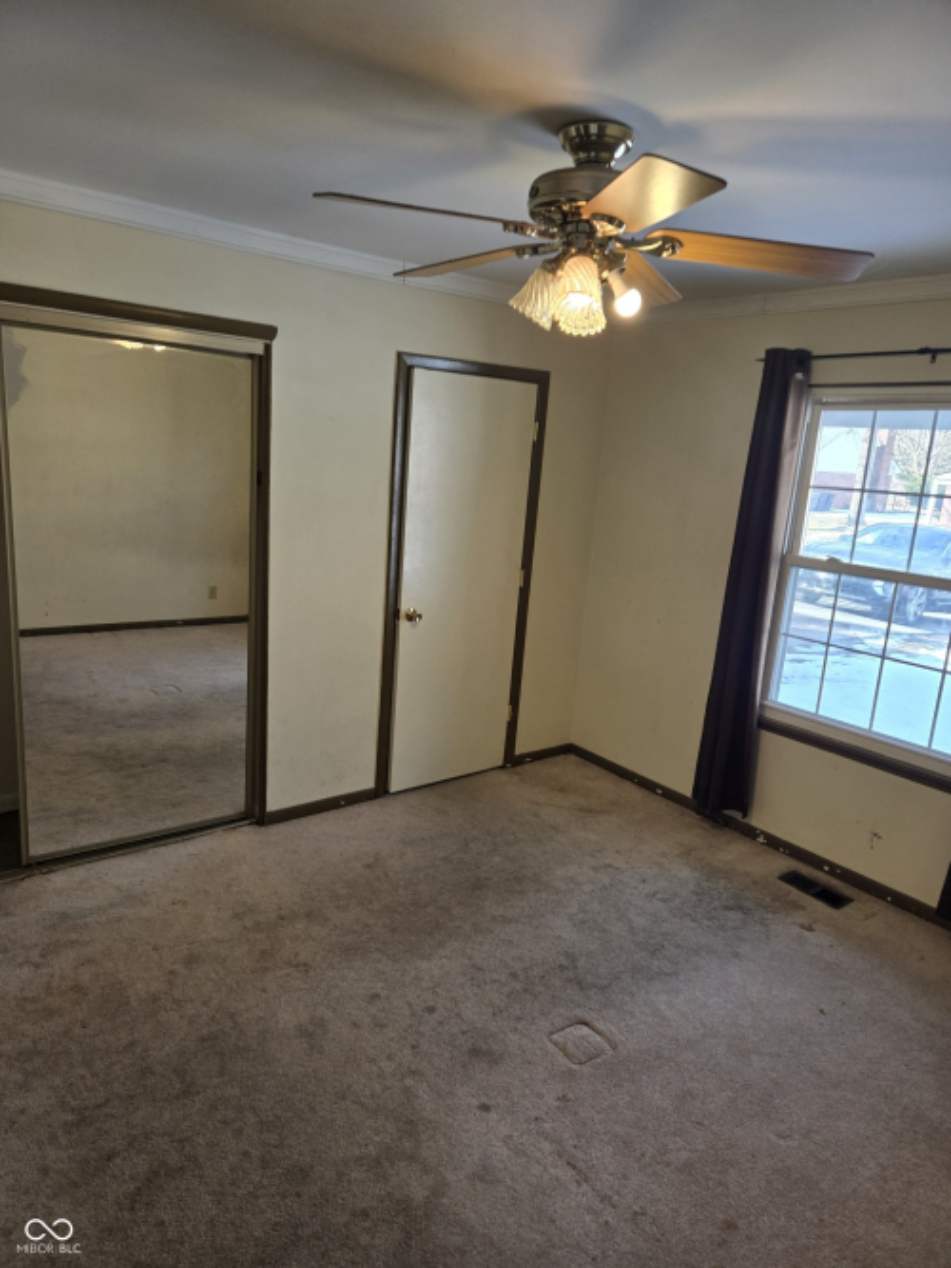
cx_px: 476
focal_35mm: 23
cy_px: 634
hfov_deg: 58.9
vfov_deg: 73.9
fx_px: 843
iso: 50
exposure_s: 1/120
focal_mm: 5.4
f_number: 1.8
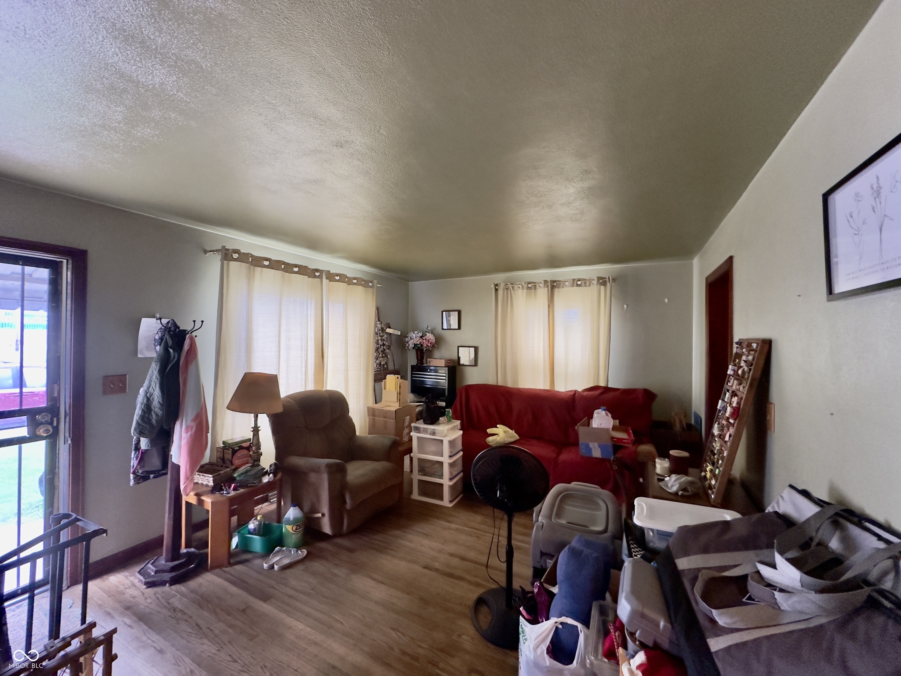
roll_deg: -1.1
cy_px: 338
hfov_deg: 102.1
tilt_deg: +0.8
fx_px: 364
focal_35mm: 14
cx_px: 450
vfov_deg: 85.7
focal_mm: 2.22
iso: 320
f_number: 2.2
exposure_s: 1/60
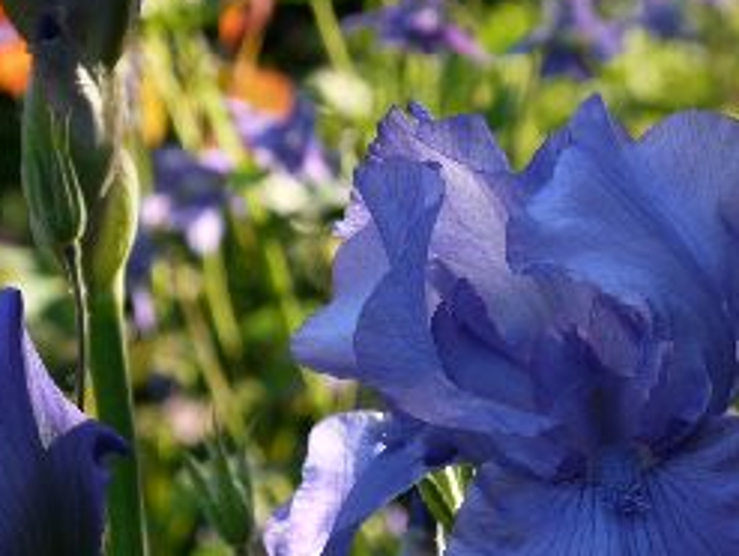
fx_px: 4426
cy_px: 293
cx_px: 458
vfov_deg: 7.2
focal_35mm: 207
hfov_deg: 9.5
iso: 100
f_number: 5.6
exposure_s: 1/60
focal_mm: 40
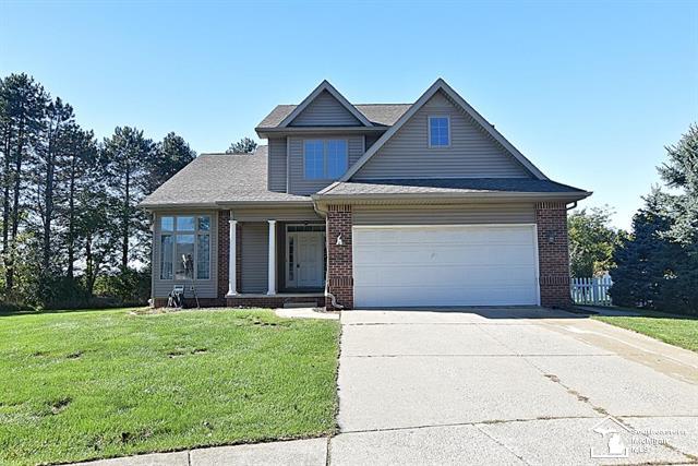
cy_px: 233
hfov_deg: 73.7
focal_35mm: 24
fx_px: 465
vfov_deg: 53.2
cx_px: 349
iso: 200
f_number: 7.1
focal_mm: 16
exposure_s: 1/250
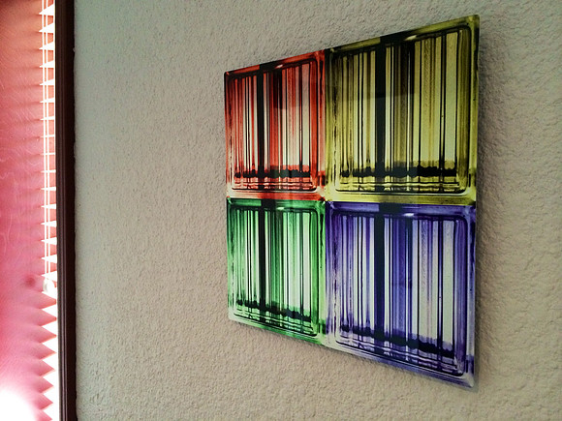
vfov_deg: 46.8
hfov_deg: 60.0
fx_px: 487
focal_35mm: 30
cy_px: 210
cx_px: 281
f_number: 2.2
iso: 320
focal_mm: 4.12
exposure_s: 1/30
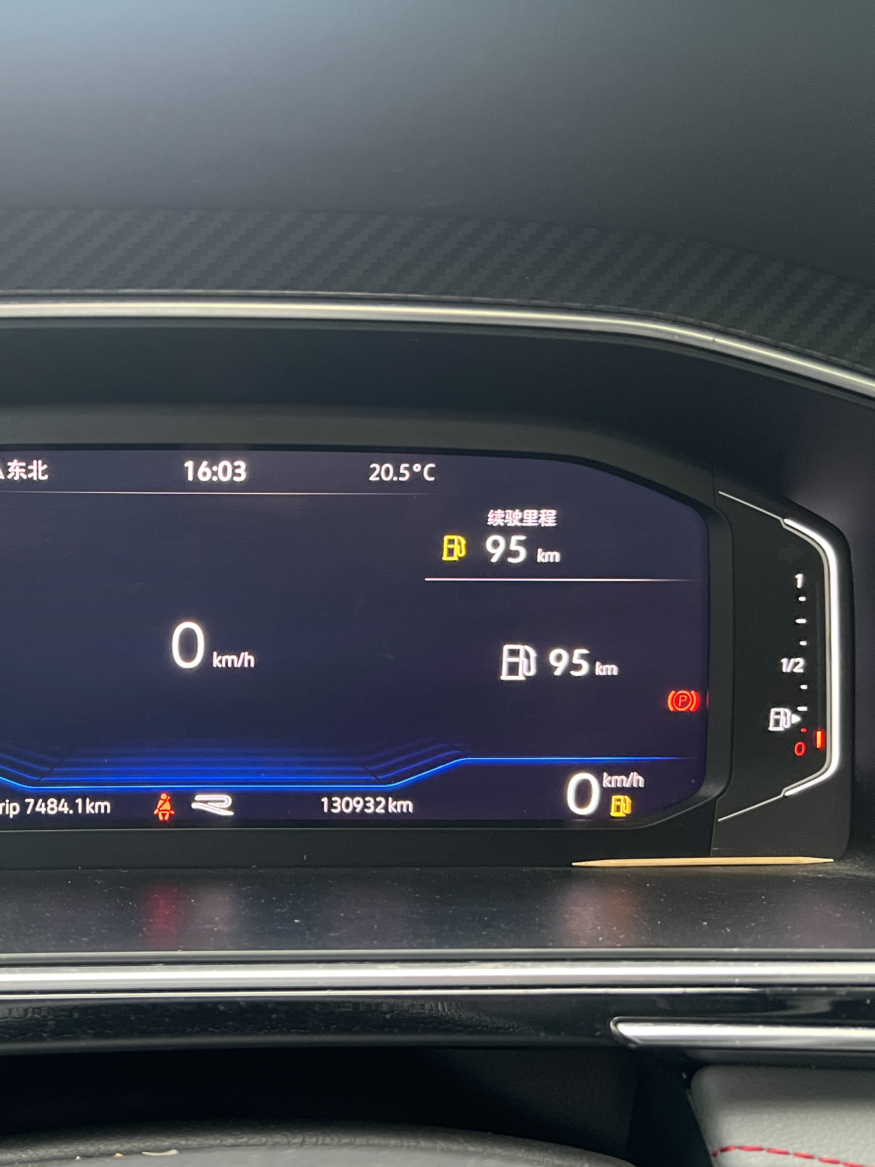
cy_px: 581
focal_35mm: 35
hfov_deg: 39.0
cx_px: 162
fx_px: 1180
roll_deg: -0.5
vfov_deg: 52.6
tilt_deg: -16.9
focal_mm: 5.7
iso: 500
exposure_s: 1/42
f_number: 1.5
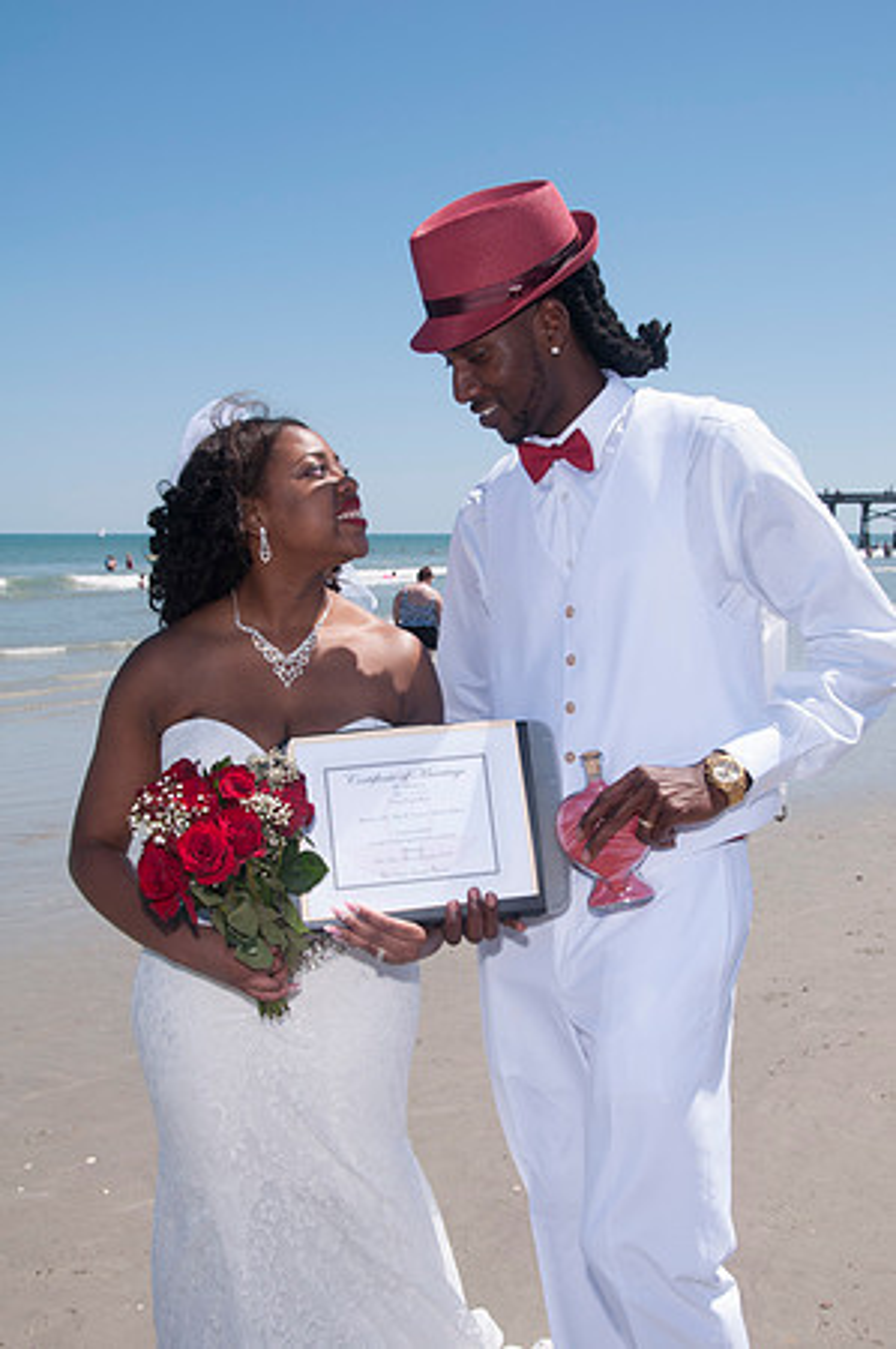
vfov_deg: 48.0
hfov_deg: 32.9
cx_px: 448
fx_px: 1515
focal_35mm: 40
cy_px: 674
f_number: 11
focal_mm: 27
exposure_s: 1/250
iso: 100
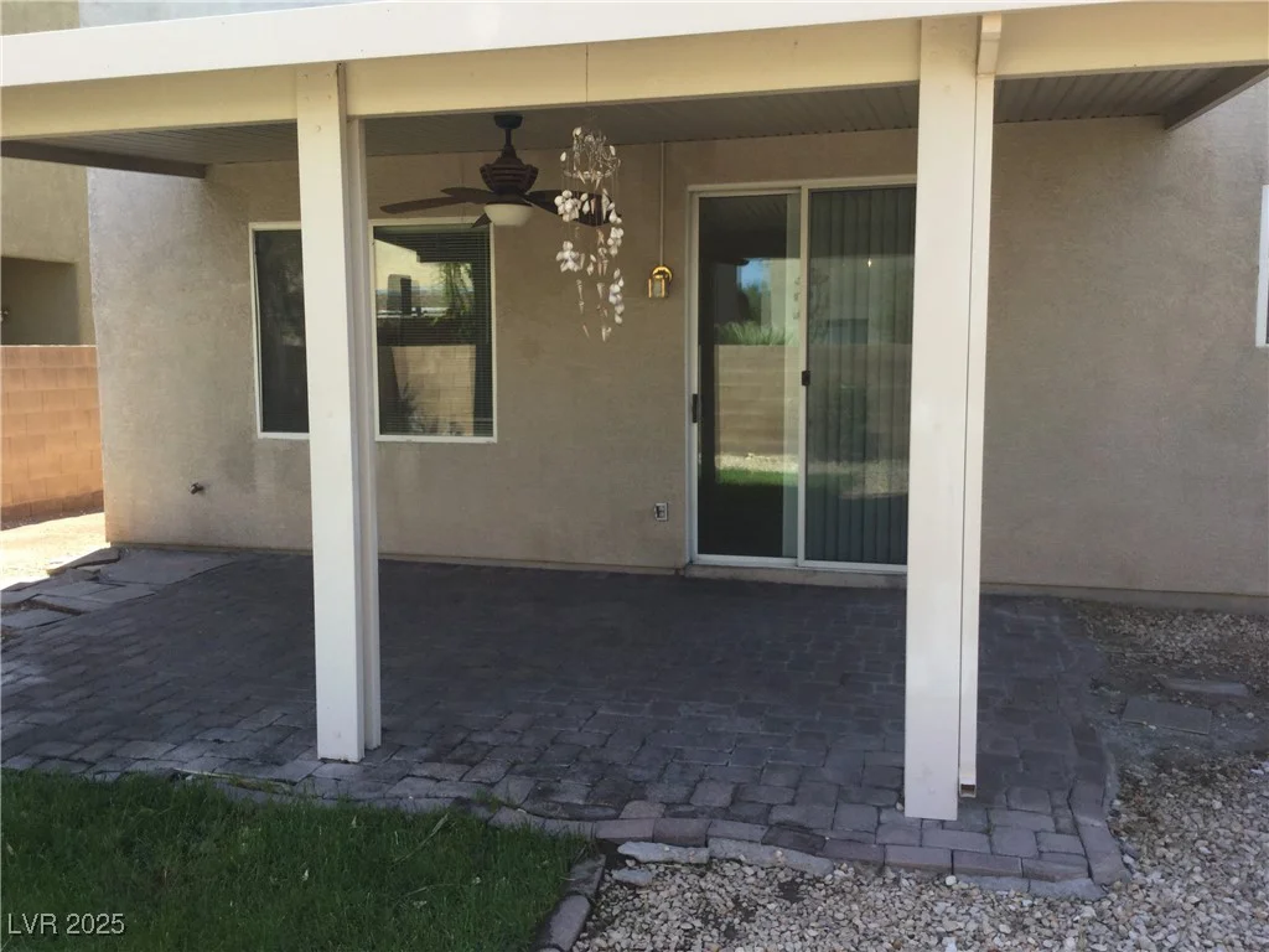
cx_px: 634
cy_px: 476
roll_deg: +0.7
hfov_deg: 58.4
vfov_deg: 45.4
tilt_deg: -9.6
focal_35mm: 31
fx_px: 1136
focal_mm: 3.3
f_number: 2.4
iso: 25
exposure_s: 1/353
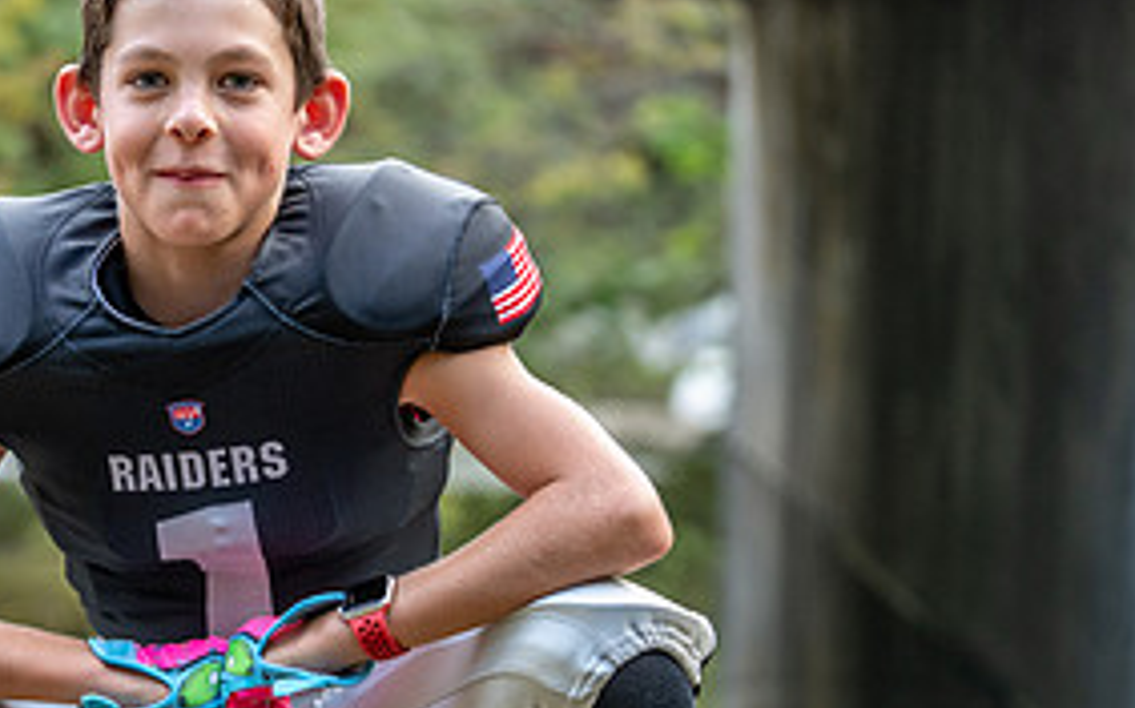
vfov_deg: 8.9
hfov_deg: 14.2
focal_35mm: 147
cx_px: 246
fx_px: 4545
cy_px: 404
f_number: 2.8
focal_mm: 70
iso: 500
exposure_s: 1/320
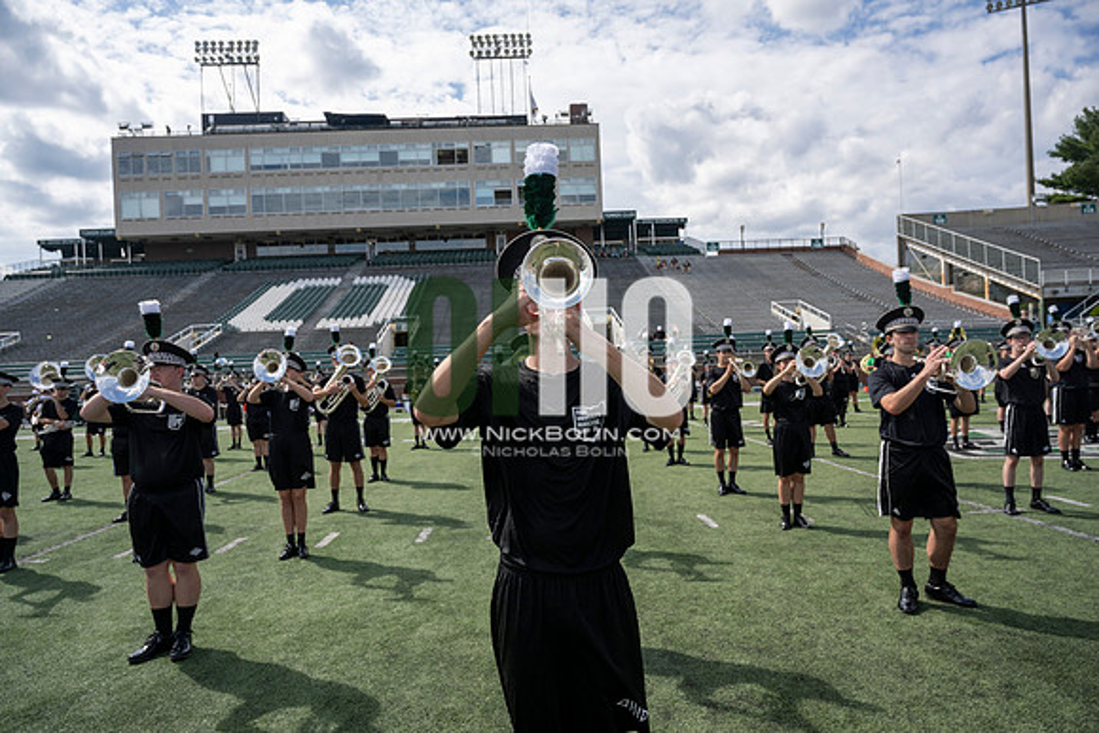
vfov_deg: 53.2
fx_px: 733
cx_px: 550
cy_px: 366
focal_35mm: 24
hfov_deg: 73.7
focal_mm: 24
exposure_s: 1/1600
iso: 200
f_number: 5
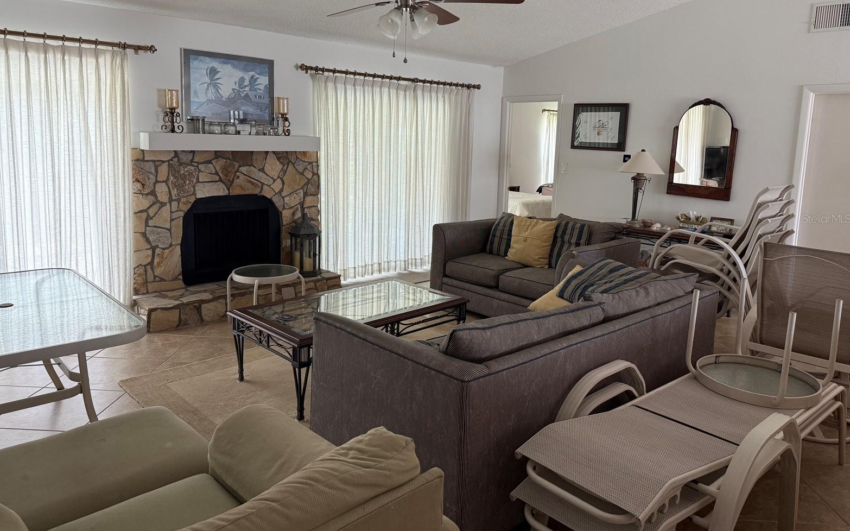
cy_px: 218
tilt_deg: -6.8
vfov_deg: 47.4
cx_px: 419
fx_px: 602
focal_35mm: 26
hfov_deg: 70.4
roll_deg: -1.6
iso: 200
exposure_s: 1/105
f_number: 1.78
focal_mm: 6.76
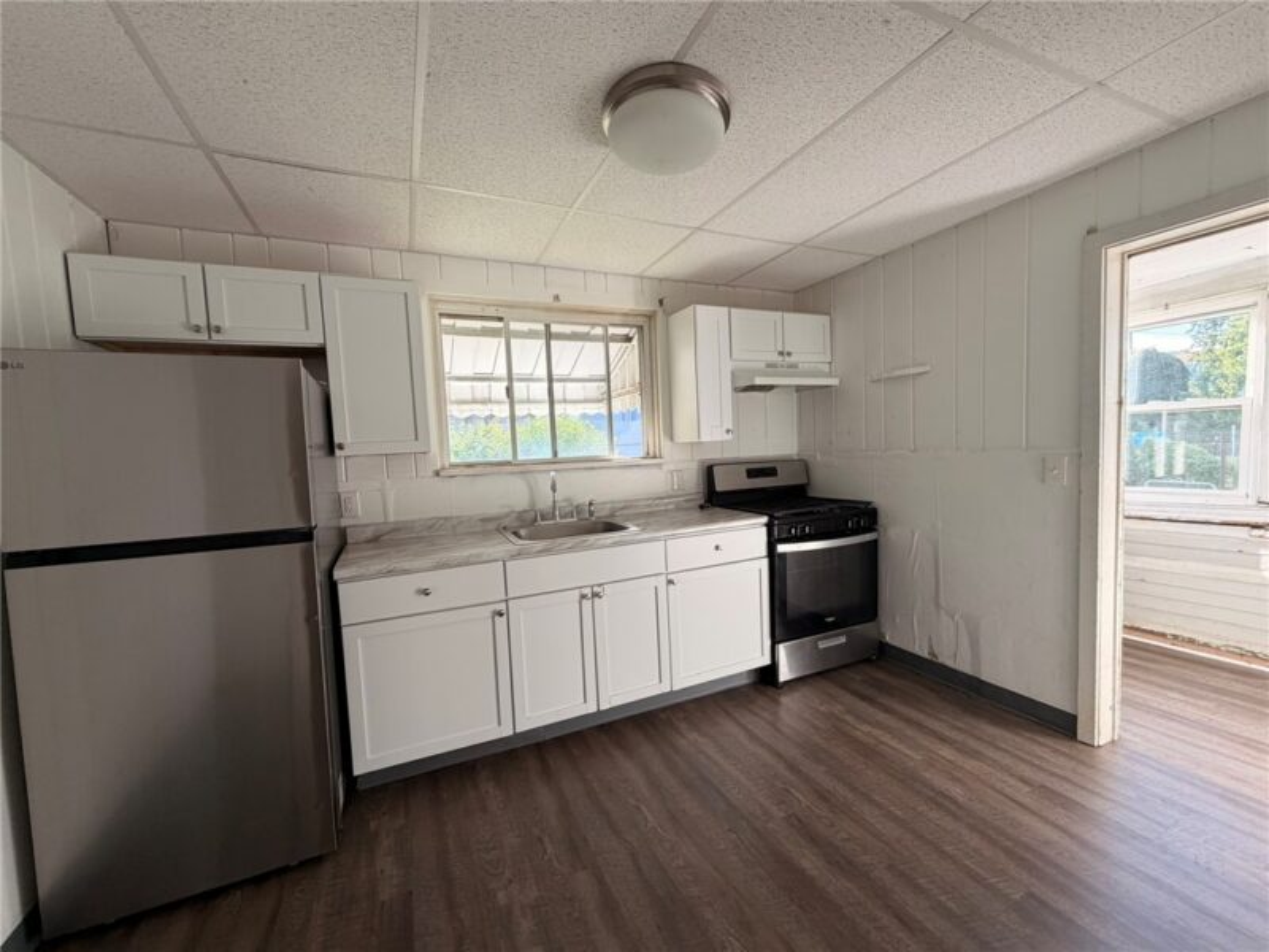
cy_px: 476
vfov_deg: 85.7
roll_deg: +2.5
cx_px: 634
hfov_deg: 102.1
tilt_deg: -3.5
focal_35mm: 14
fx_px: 513
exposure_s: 1/121
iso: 100
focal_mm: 2.22
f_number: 2.2
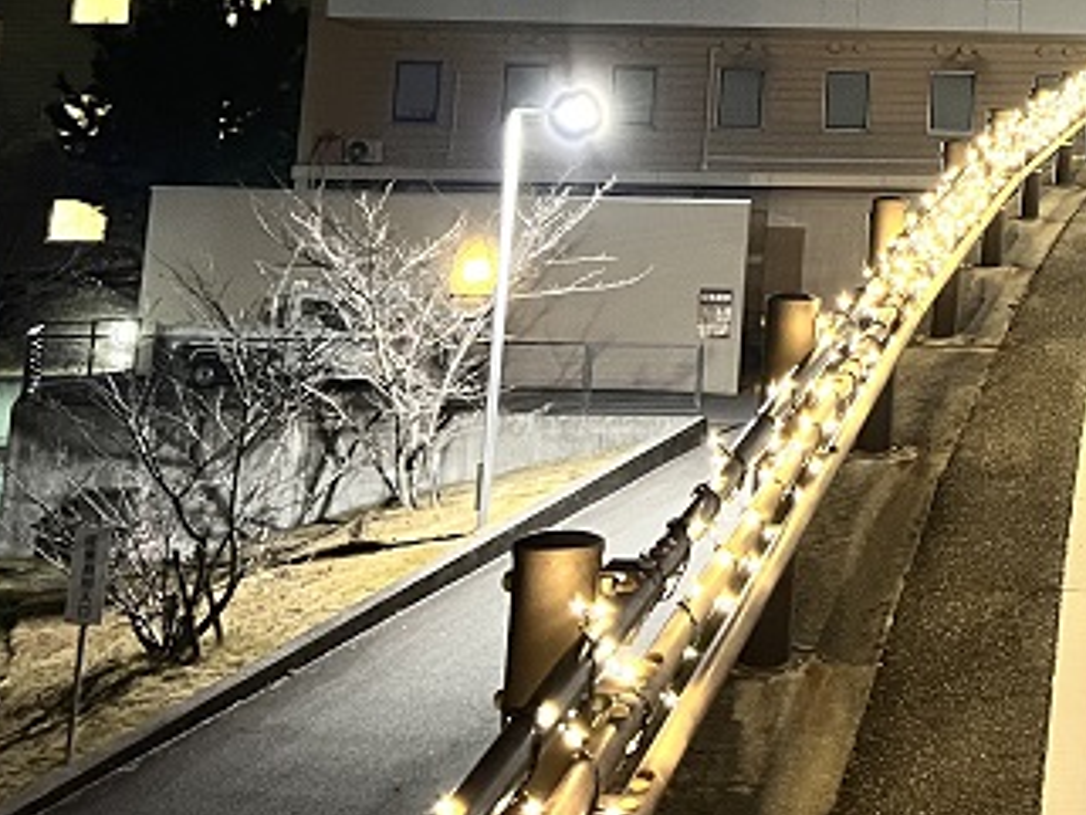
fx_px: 2071
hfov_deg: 26.8
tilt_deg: +9.3
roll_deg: -1.0
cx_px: 1220
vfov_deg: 21.1
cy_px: -86
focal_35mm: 66
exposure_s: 1/24
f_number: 1.5
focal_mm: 5.7
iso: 1000
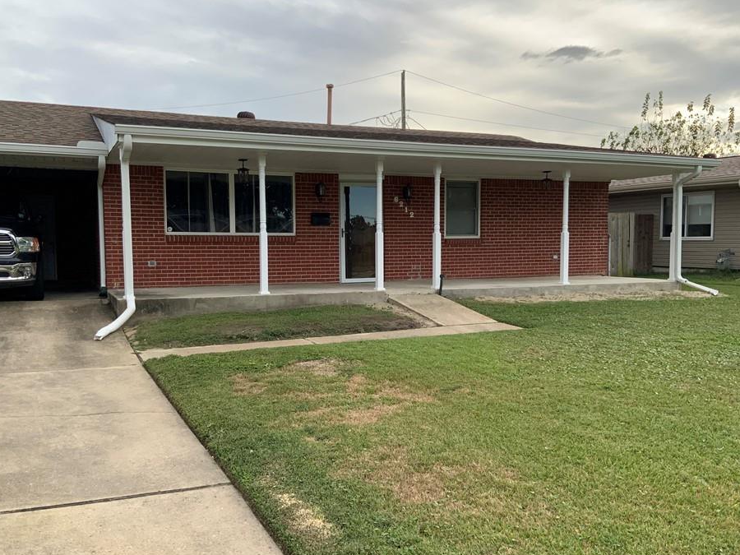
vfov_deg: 42.9
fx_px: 705
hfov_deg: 55.3
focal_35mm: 33
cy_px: 301
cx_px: 348
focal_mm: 3
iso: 16
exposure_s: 1/461
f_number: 1.8
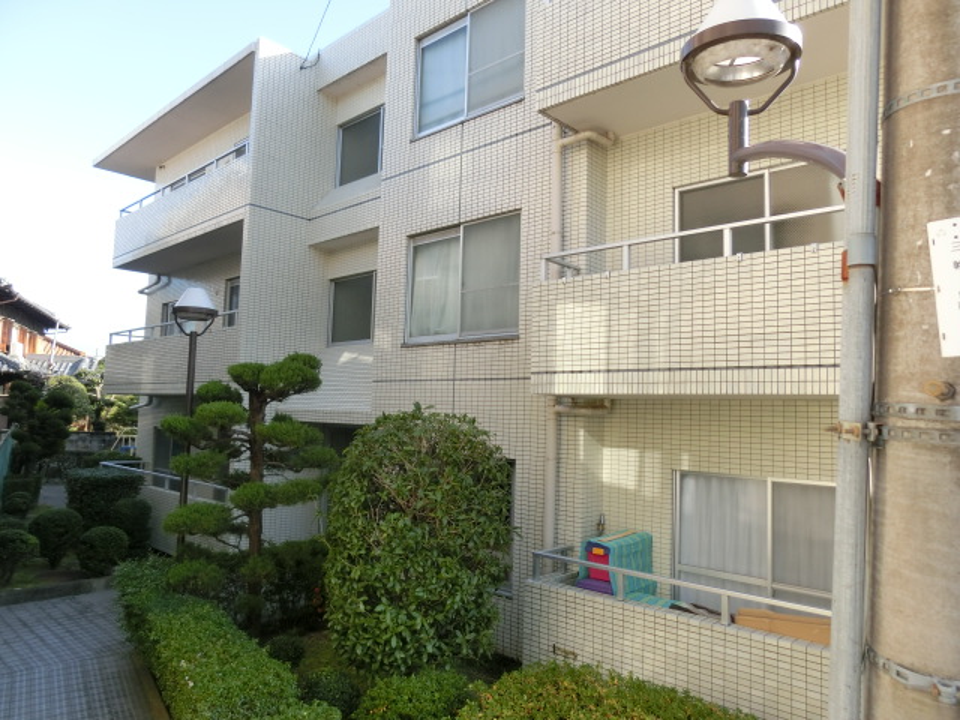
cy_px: 360
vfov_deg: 56.8
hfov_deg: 71.6
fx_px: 666
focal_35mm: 24
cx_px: 480
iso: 80
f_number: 3
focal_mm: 4.24
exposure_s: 1/250
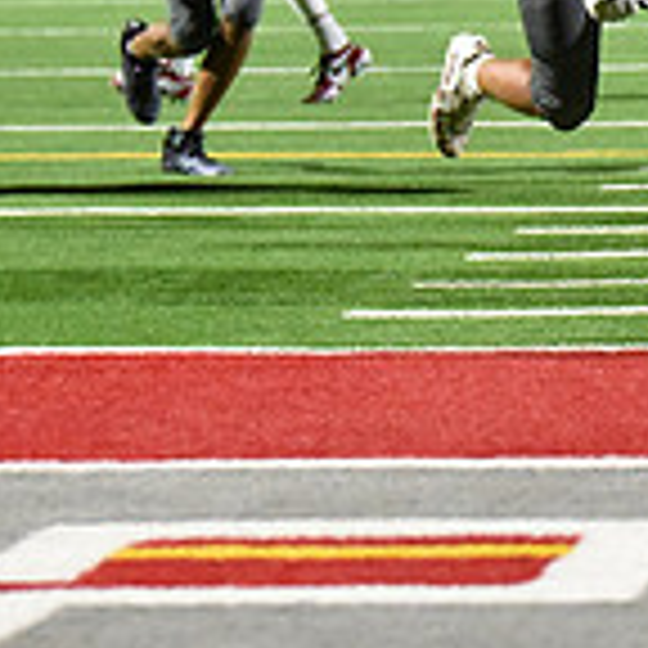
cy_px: -88
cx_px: 1008
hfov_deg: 4.8
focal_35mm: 359
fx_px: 7603
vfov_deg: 4.9
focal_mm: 105
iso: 12800
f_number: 2.8
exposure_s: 1/1000
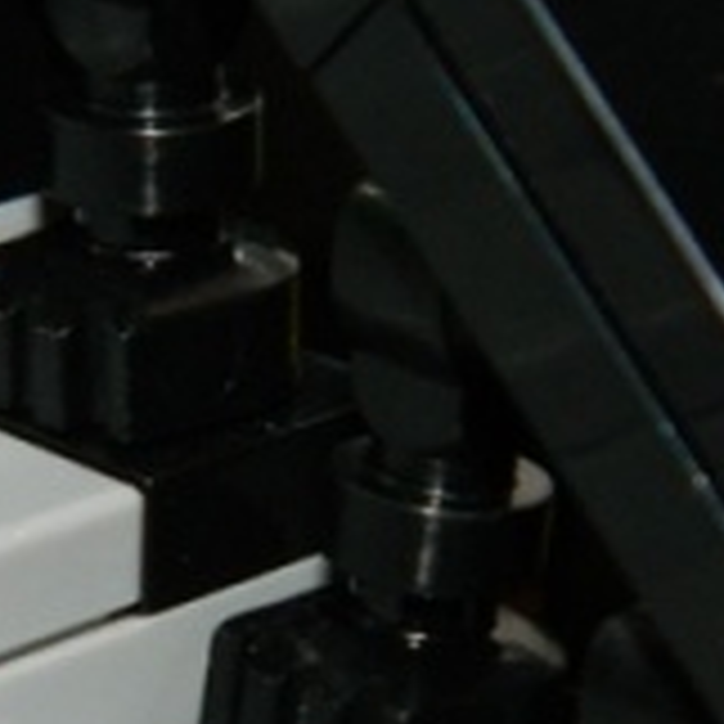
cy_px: 567
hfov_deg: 4.8
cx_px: 9
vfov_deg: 4.8
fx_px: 8566
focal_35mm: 362
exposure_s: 1/60
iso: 200
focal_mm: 18.6
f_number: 12.6
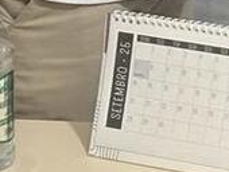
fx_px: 2425
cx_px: 529
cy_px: -423
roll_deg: -0.7
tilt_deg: -6.6
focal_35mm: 366
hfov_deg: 5.3
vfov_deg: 3.9
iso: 125
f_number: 1.6
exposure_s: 1/60
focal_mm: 5.96
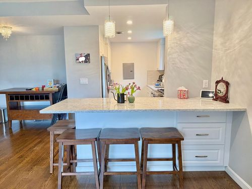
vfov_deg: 56.8
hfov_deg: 71.6
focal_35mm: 24
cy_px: 94
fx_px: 175
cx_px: 126
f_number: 1.78
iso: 200
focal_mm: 6.76
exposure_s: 1/120
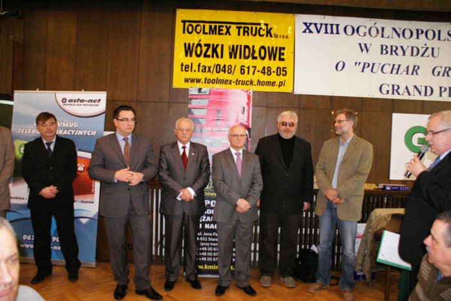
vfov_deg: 48.0
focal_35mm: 27
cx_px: 226
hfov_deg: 67.3
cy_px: 150
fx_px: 339
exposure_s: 1/50
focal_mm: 18
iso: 1600
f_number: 4
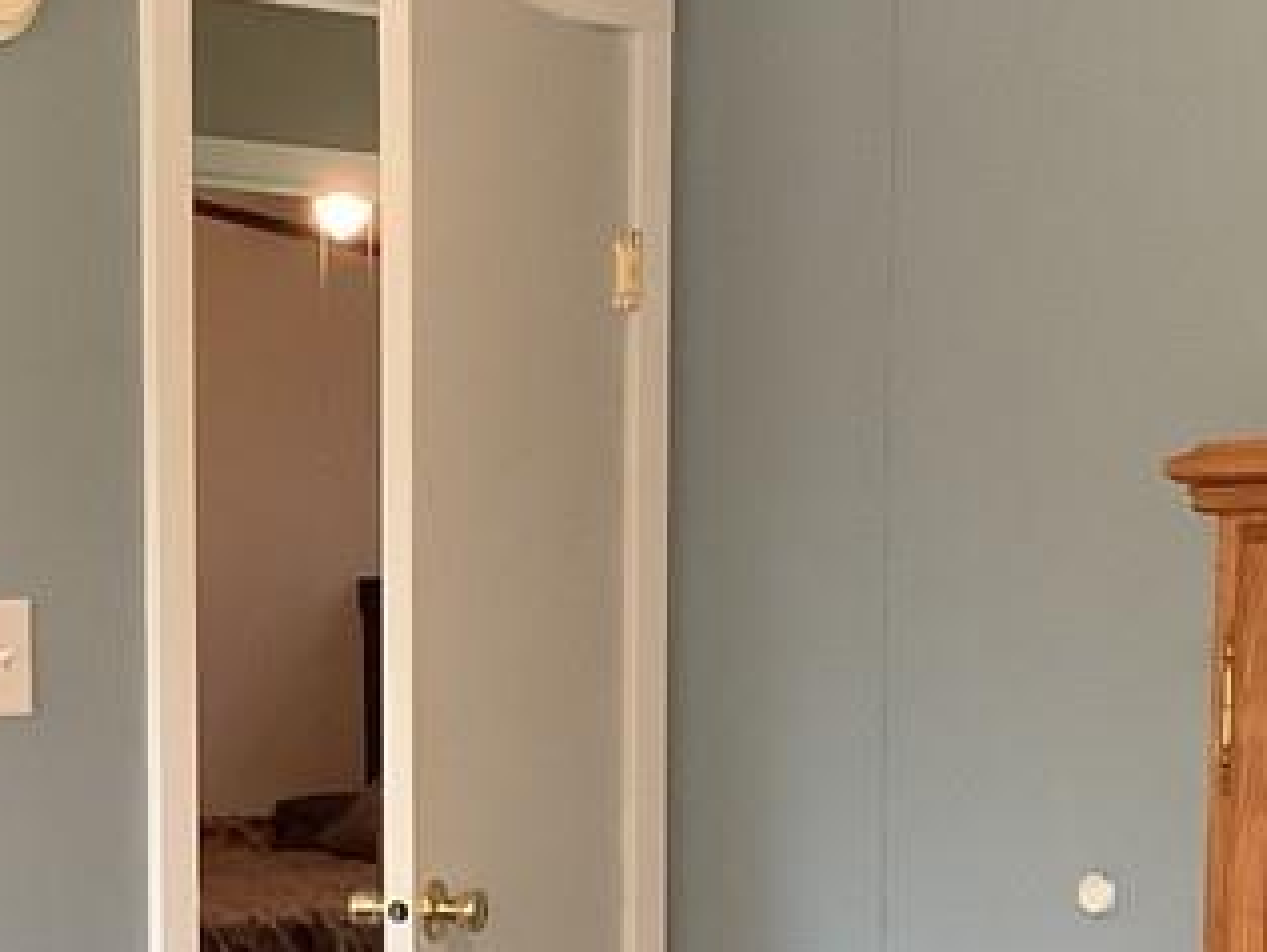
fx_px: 3662
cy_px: 1120
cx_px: 340
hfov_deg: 19.5
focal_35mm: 100
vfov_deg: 14.4
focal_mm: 3.3
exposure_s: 1/50
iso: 320
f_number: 2.4
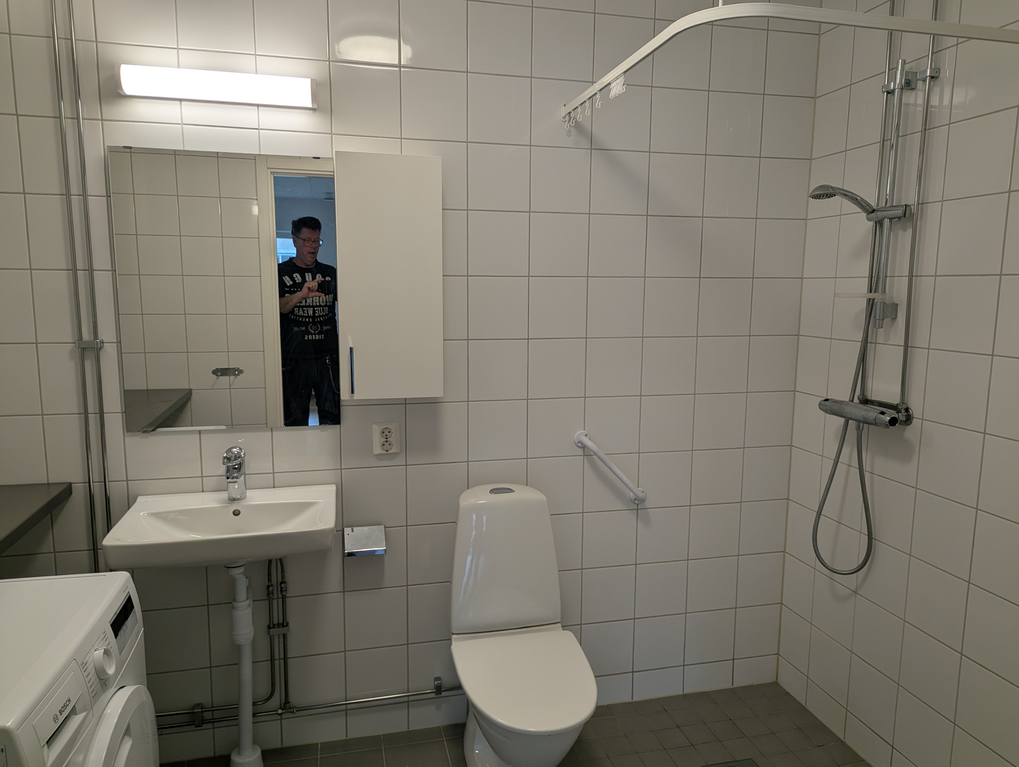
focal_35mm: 24
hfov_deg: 71.5
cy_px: 384
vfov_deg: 56.9
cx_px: 510
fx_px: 707
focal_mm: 6.81
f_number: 1.85
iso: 56
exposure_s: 1/100
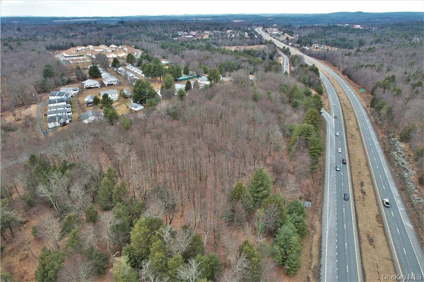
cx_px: 212
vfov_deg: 57.2
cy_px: 141
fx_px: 259
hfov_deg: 78.6
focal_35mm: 22
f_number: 2.8
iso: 100
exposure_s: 1/320
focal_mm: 8.38
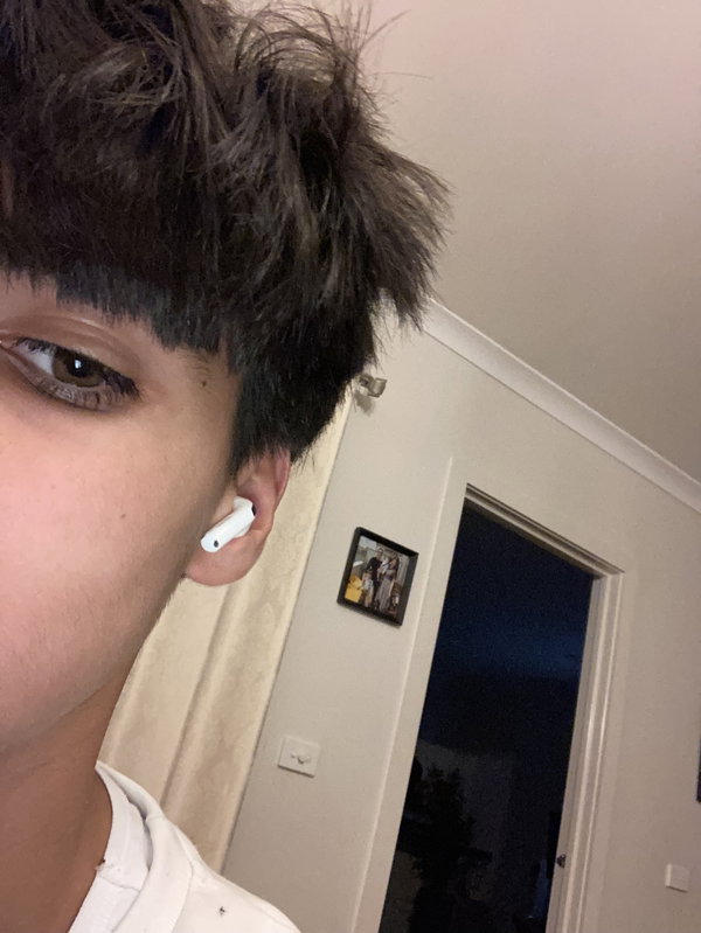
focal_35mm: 32
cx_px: 350
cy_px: 466
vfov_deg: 56.8
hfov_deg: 44.2
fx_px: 863
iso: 320
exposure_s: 1/27
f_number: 2.2
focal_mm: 2.87
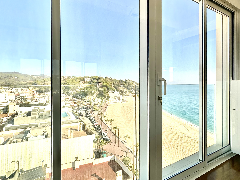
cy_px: 61
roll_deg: -0.4
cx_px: 130
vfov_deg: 66.9
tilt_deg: +7.6
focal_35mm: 19
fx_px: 132
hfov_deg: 84.5
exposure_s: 1/725
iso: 40
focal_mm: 2.22
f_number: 2.2
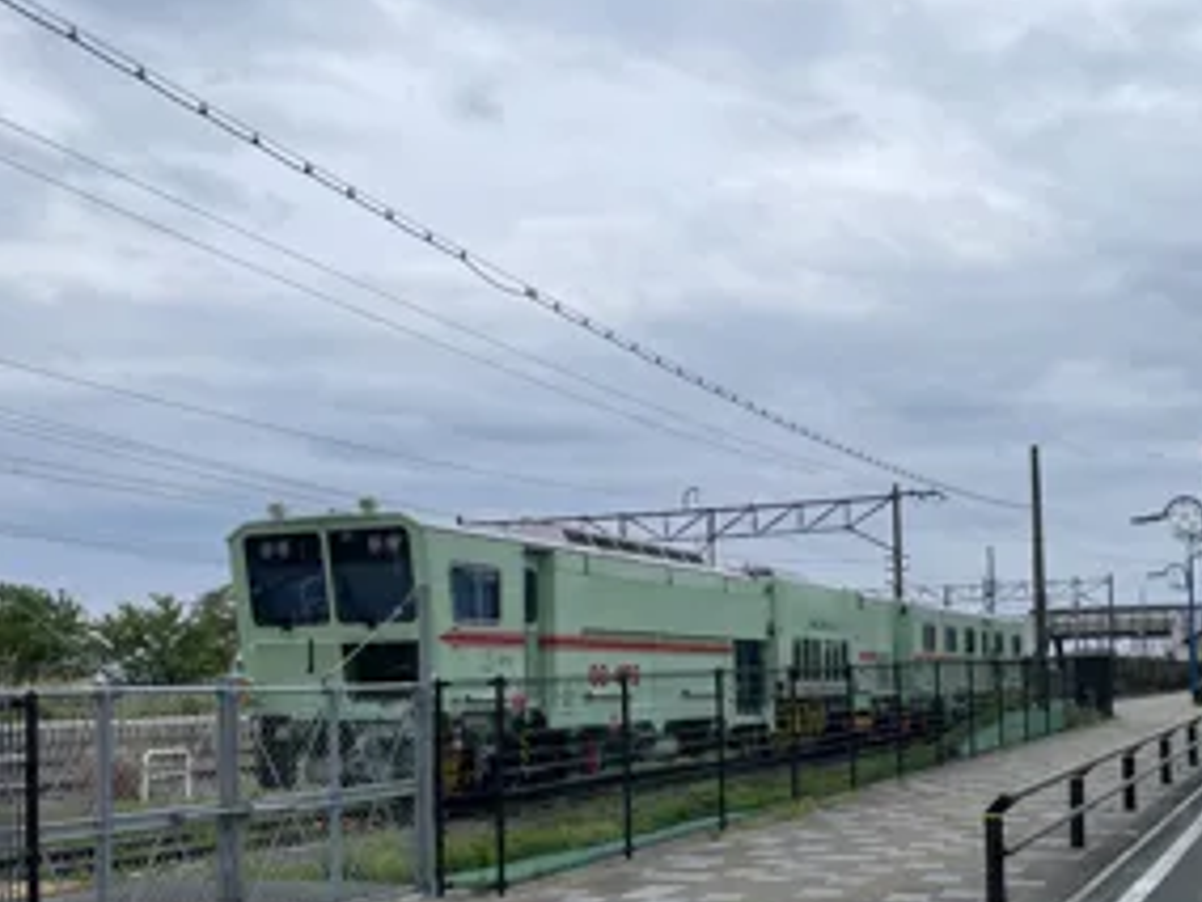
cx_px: 758
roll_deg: +2.7
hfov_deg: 42.6
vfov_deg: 32.4
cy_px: 644
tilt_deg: +4.5
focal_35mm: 44
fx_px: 1528
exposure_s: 1/5051
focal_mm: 4.2
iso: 32
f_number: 1.6
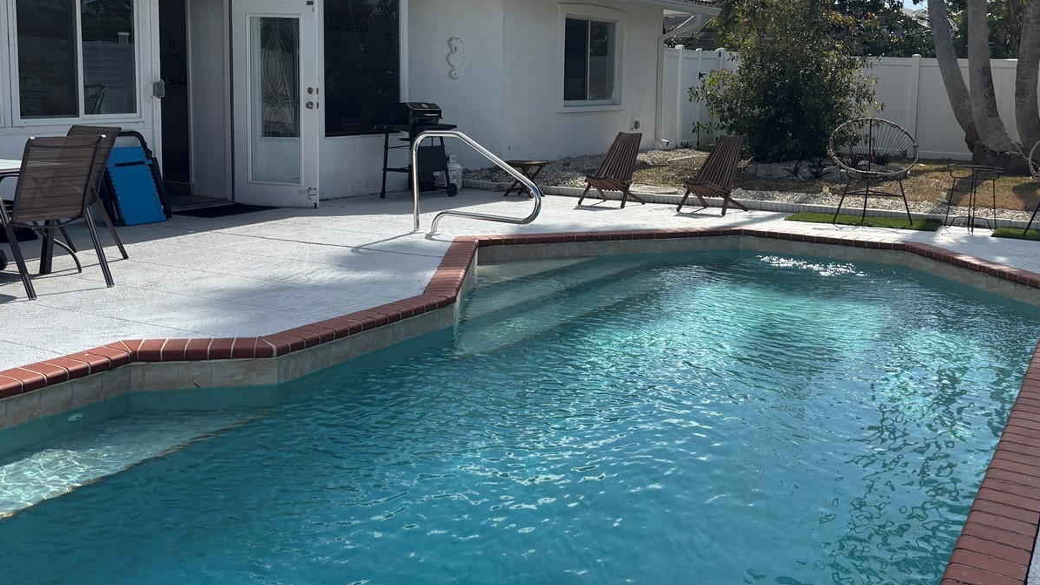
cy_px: 214
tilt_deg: -6.8
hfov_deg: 52.7
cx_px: 570
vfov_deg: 31.0
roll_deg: -0.4
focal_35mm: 38
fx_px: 1048
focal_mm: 5.96
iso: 50
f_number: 1.6
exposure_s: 1/5348
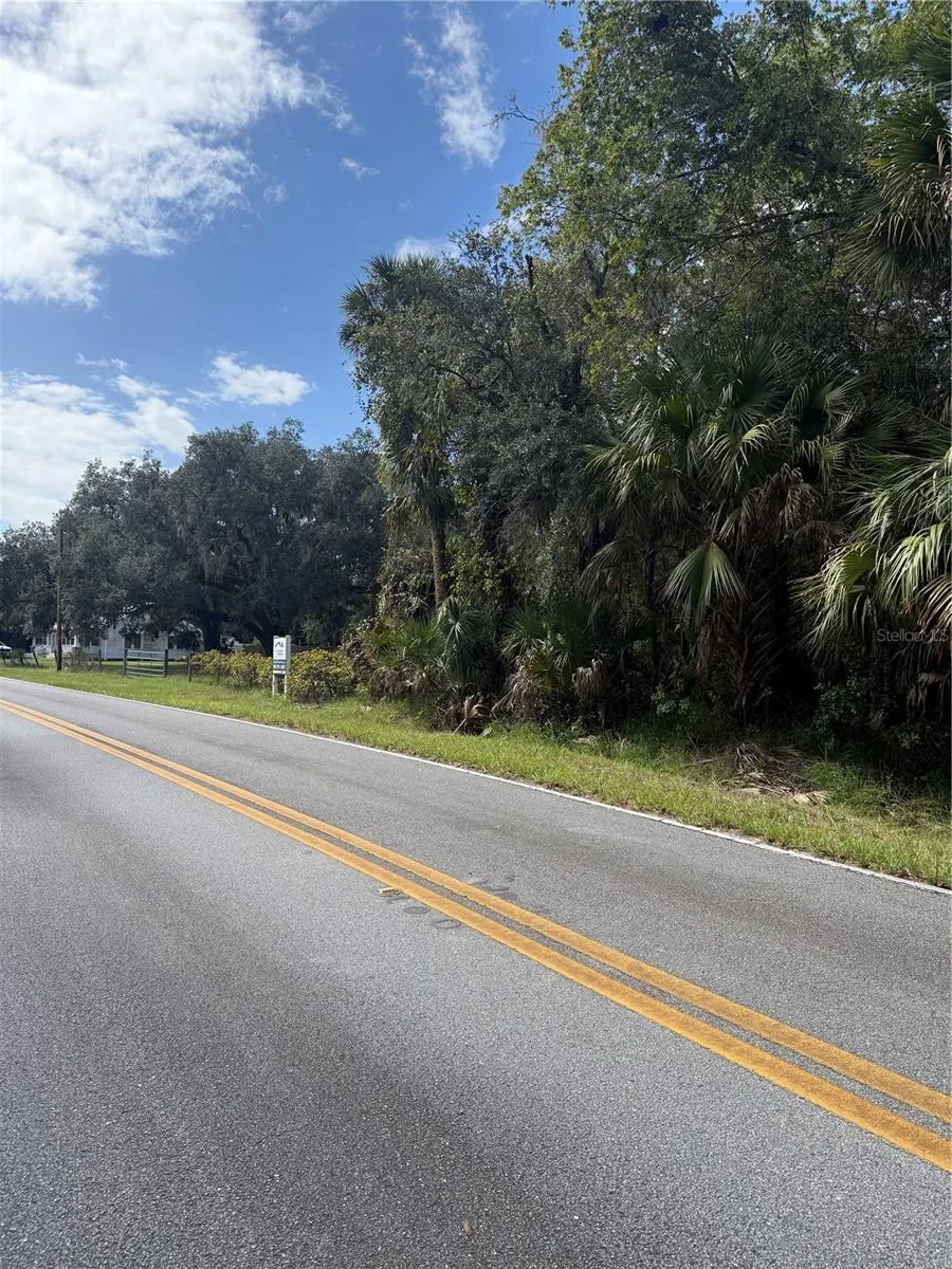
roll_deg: -1.1
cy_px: 634
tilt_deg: +2.7
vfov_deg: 71.6
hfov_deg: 56.8
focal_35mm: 24
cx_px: 476
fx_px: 880
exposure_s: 1/3279
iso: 100
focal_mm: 6.76
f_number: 1.78
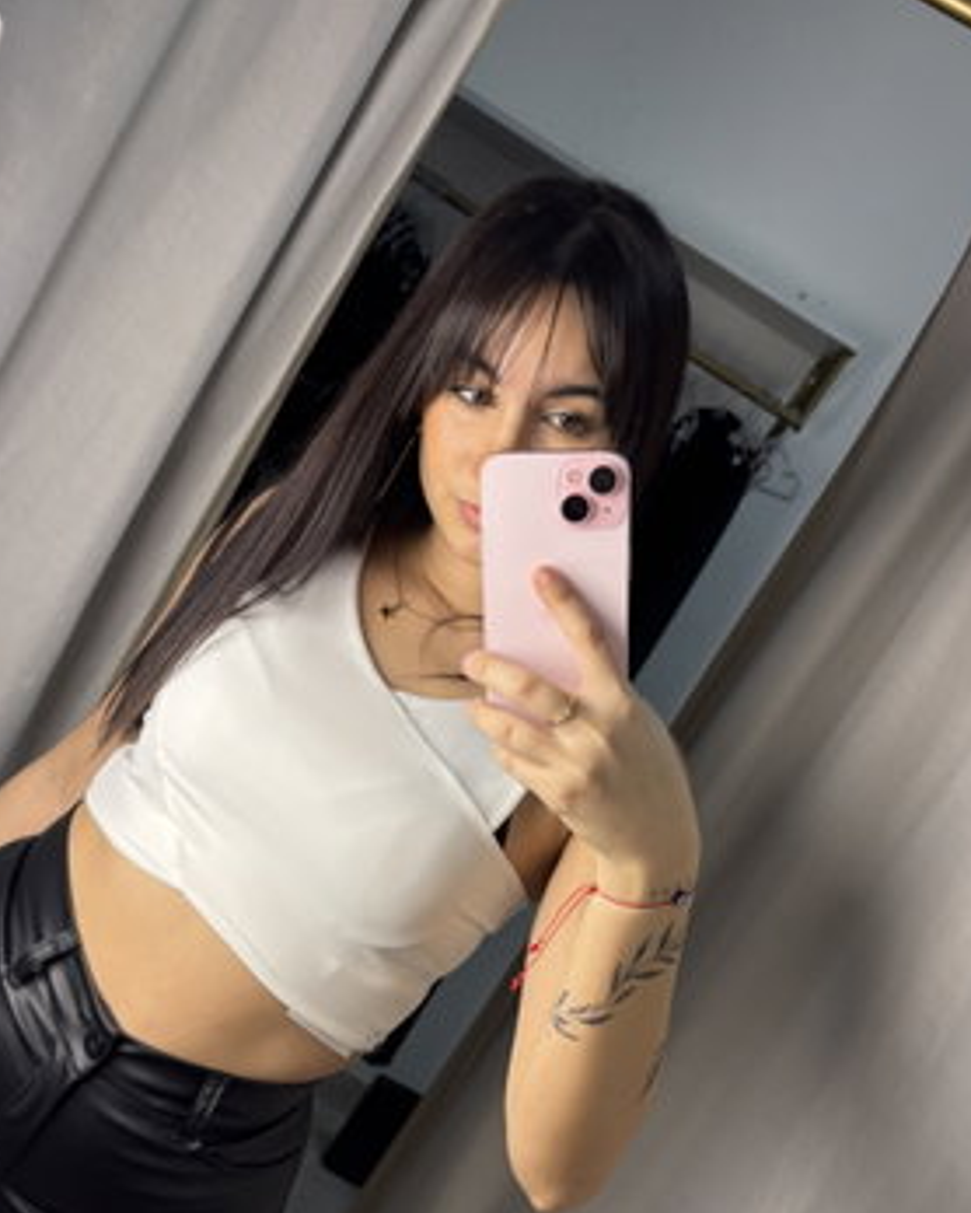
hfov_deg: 38.3
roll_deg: -33.8
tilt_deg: -11.4
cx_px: 475
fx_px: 1400
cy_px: 785
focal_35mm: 39
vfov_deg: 46.3
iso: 50
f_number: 1.6
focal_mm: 5.96
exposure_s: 1/369
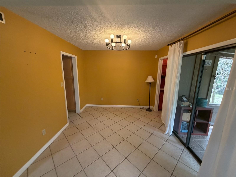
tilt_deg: -8.0
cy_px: 88
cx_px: 118
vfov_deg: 85.7
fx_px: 95
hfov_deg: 102.1
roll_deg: -2.7
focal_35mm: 14
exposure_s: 1/60
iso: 200
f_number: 2.2
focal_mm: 2.22
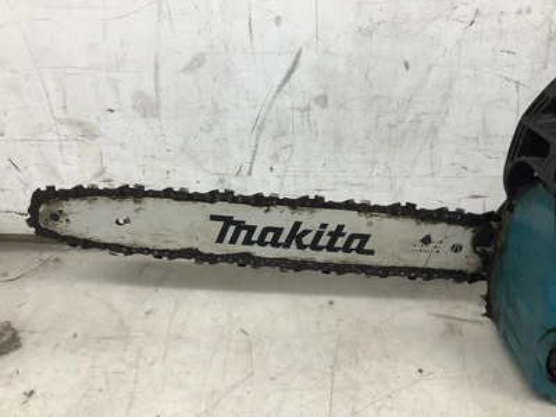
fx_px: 498
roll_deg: +2.4
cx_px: 278
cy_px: 208
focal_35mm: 31
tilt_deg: -24.0
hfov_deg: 58.4
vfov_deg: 45.4
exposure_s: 1/120
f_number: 2.4
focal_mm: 3.3
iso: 80
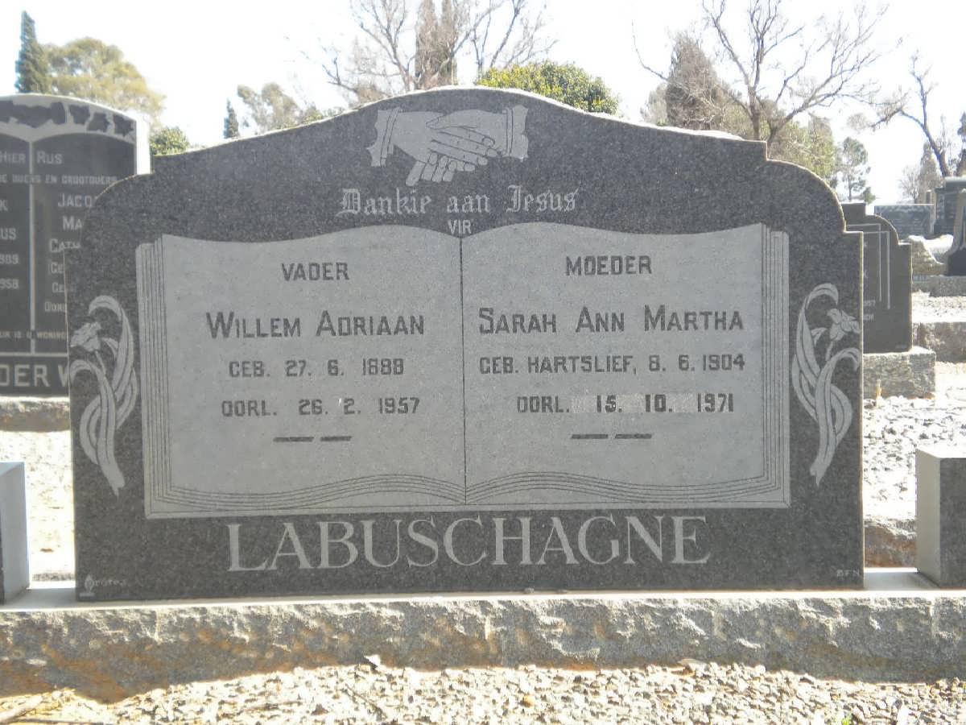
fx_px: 1451
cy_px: 362
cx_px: 483
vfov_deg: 28.0
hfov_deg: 36.8
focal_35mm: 52
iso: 80
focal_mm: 9.3
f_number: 3.9
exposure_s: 1/178
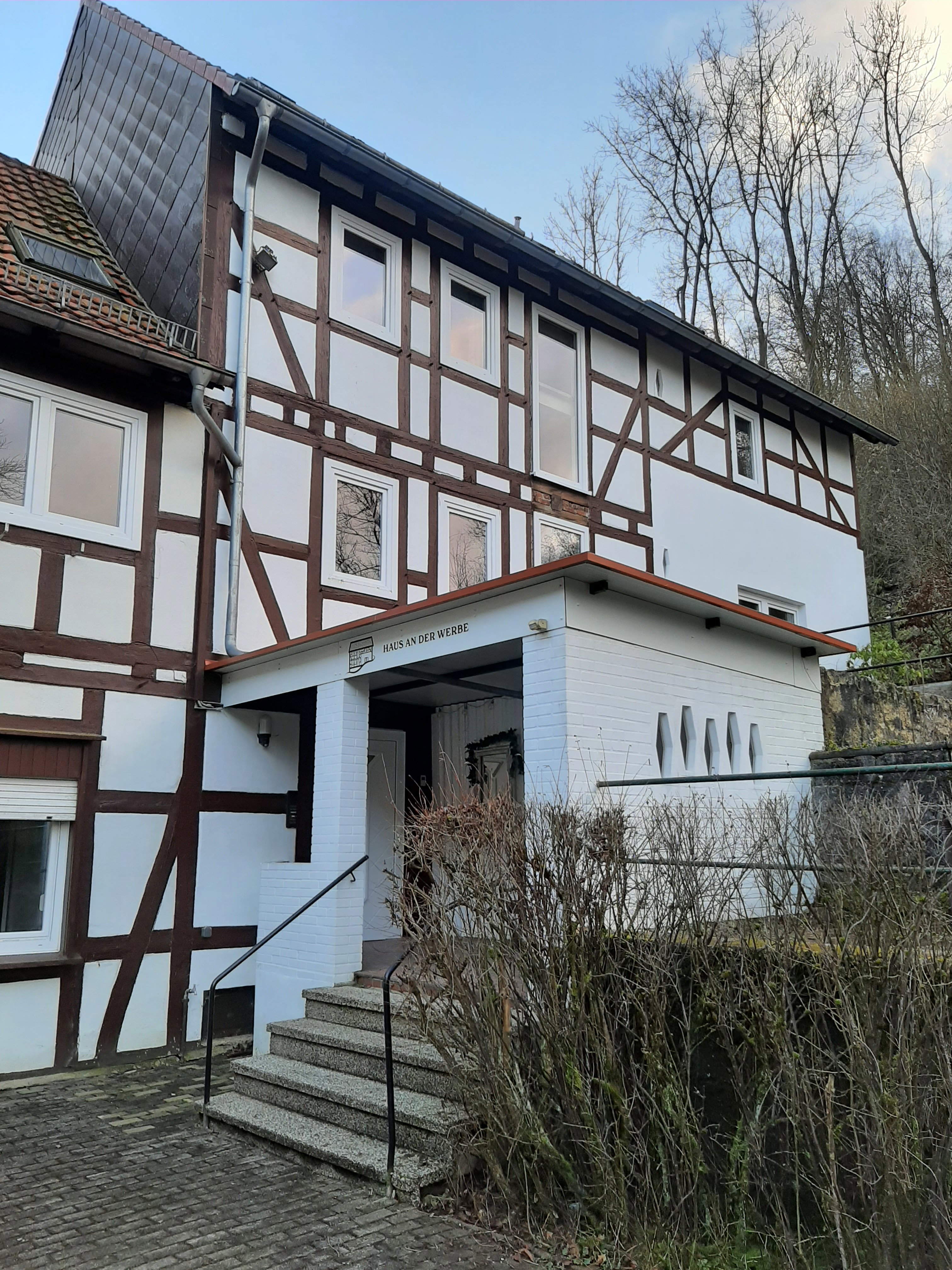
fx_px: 953
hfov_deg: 53.1
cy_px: 635
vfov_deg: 67.3
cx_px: 476
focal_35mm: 26
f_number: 1.7
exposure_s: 1/234
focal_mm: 3.93
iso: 40
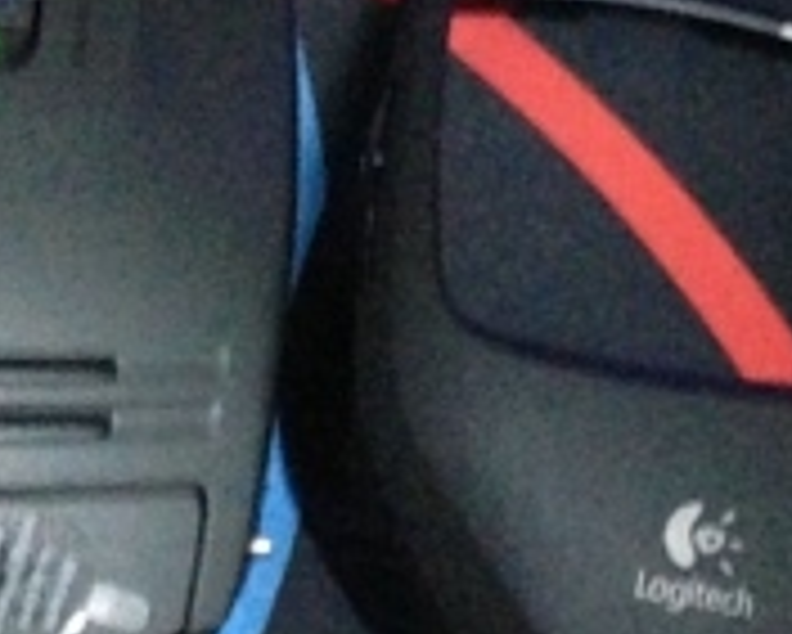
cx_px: 628
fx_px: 2767
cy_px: 438
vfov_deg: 13.1
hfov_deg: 16.2
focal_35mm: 118
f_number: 2.4
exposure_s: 1/15
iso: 2000
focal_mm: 4.13
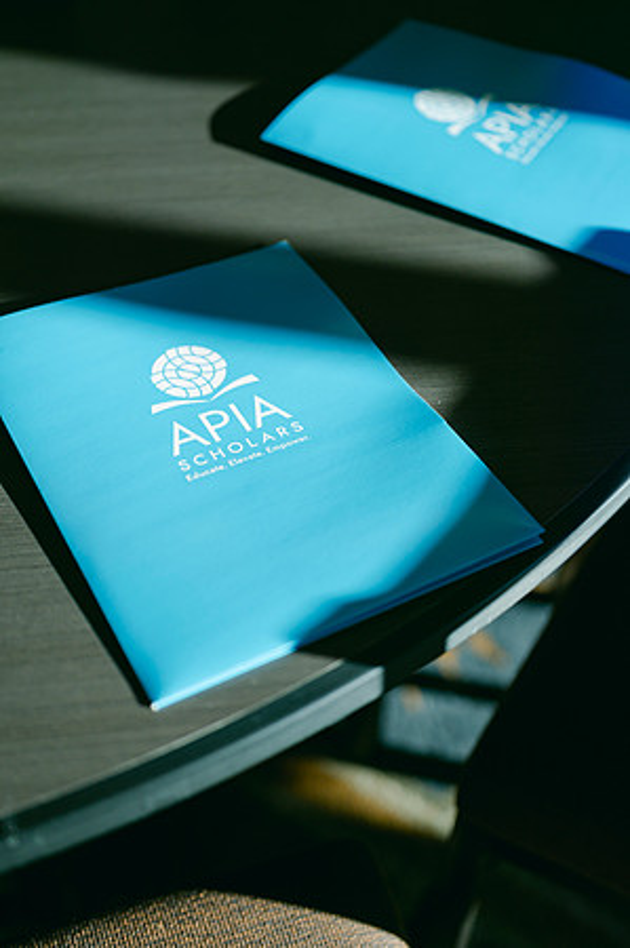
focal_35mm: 50
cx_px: 315
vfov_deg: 39.6
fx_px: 1315
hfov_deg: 26.9
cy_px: 474
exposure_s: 1/3200
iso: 640
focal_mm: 50
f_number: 2
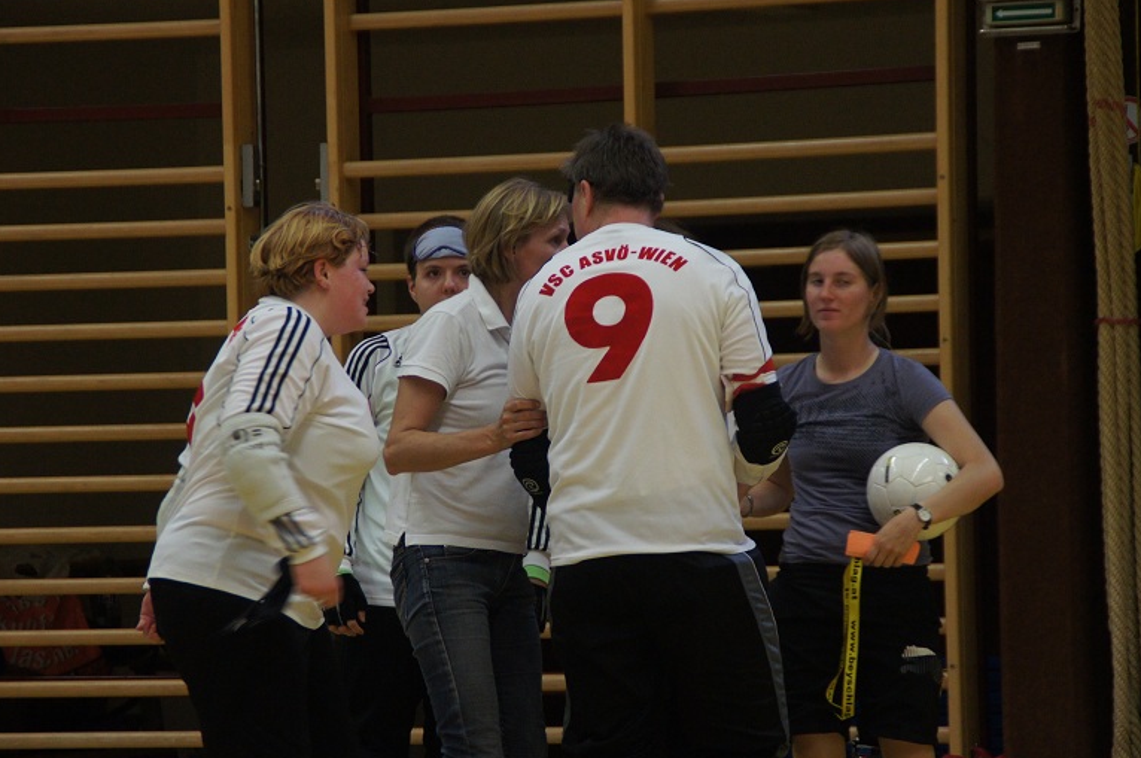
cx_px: 565
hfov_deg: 9.7
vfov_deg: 6.5
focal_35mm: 212
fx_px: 6697
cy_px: 378
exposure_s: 1/60
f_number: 6.3
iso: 1600
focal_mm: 135
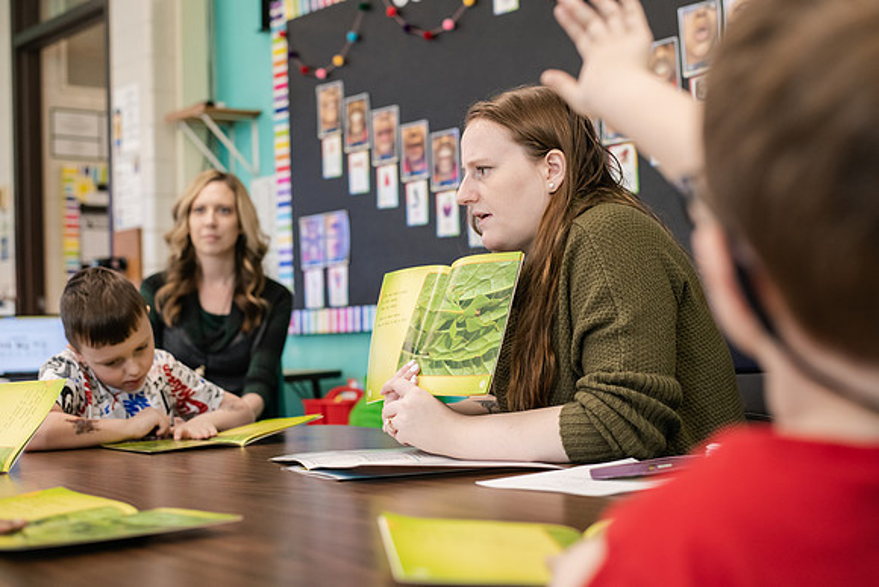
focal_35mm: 50
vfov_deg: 27.0
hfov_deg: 39.6
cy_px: 294
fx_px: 1221
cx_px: 440
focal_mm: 50
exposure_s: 1/200
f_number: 3.2
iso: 1600
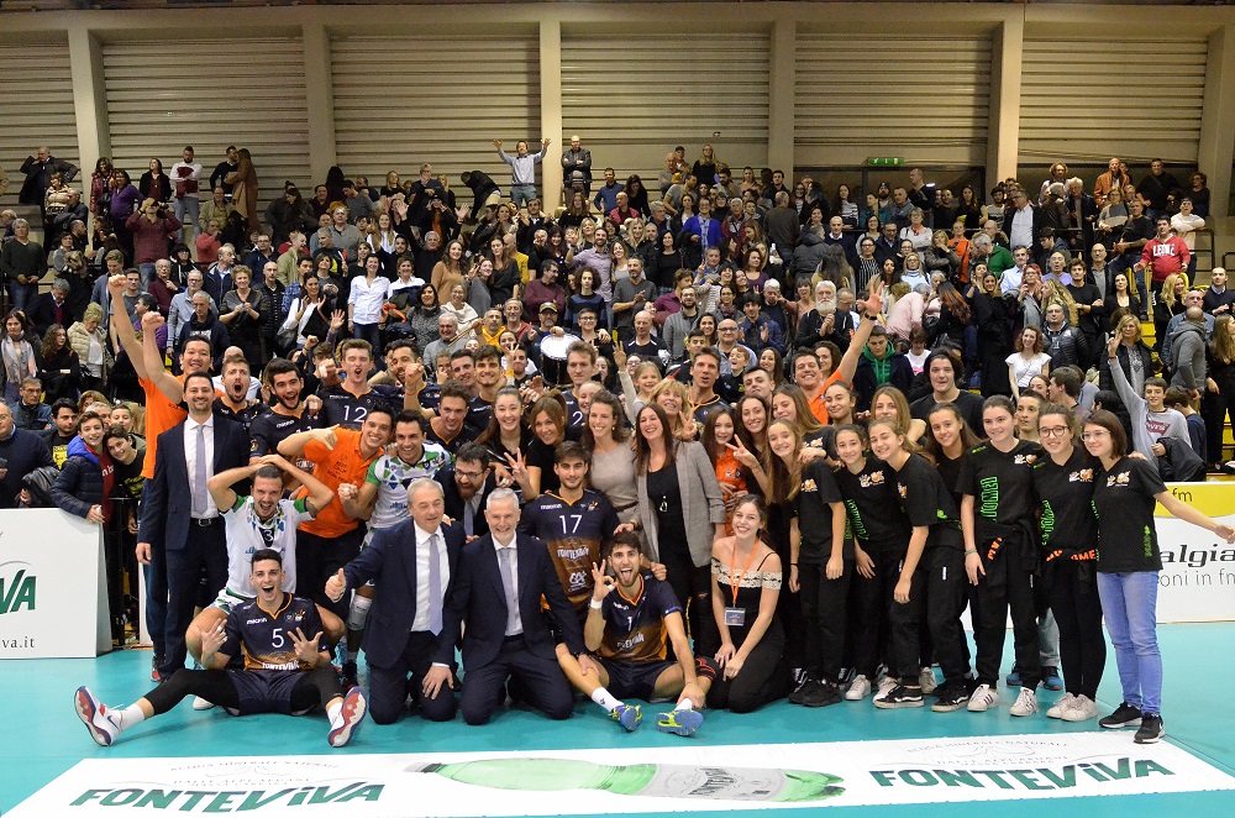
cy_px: 409
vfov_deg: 36.7
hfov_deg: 53.2
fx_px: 1232
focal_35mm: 36
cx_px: 618
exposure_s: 1/180
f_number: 4
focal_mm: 24
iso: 6400
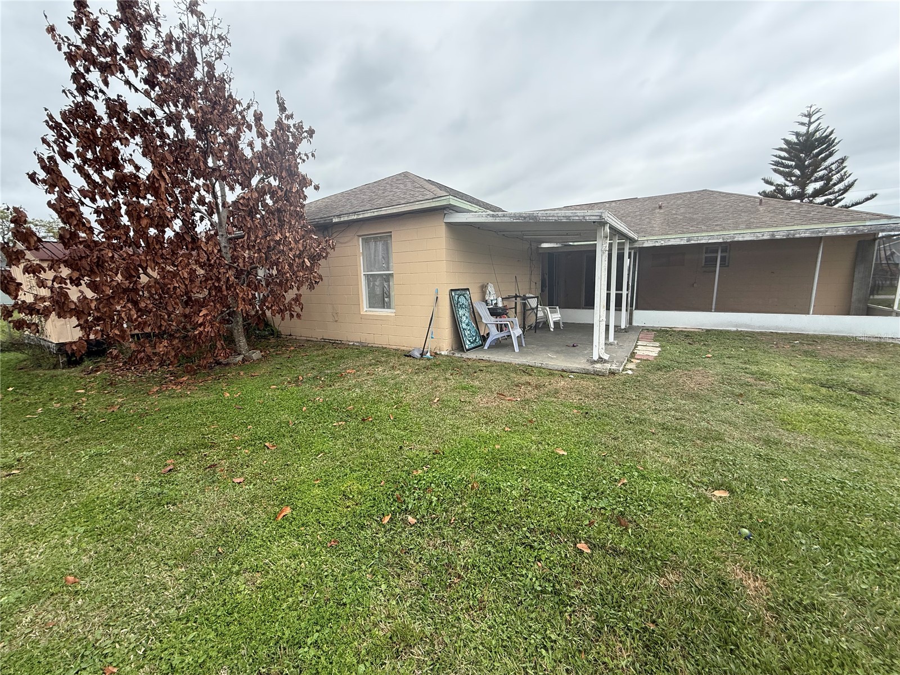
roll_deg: +1.4
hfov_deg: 102.1
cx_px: 450
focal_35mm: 14
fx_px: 364
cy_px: 338
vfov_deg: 85.7
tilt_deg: -8.1
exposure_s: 1/672
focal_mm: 2.22
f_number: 2.2
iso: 64
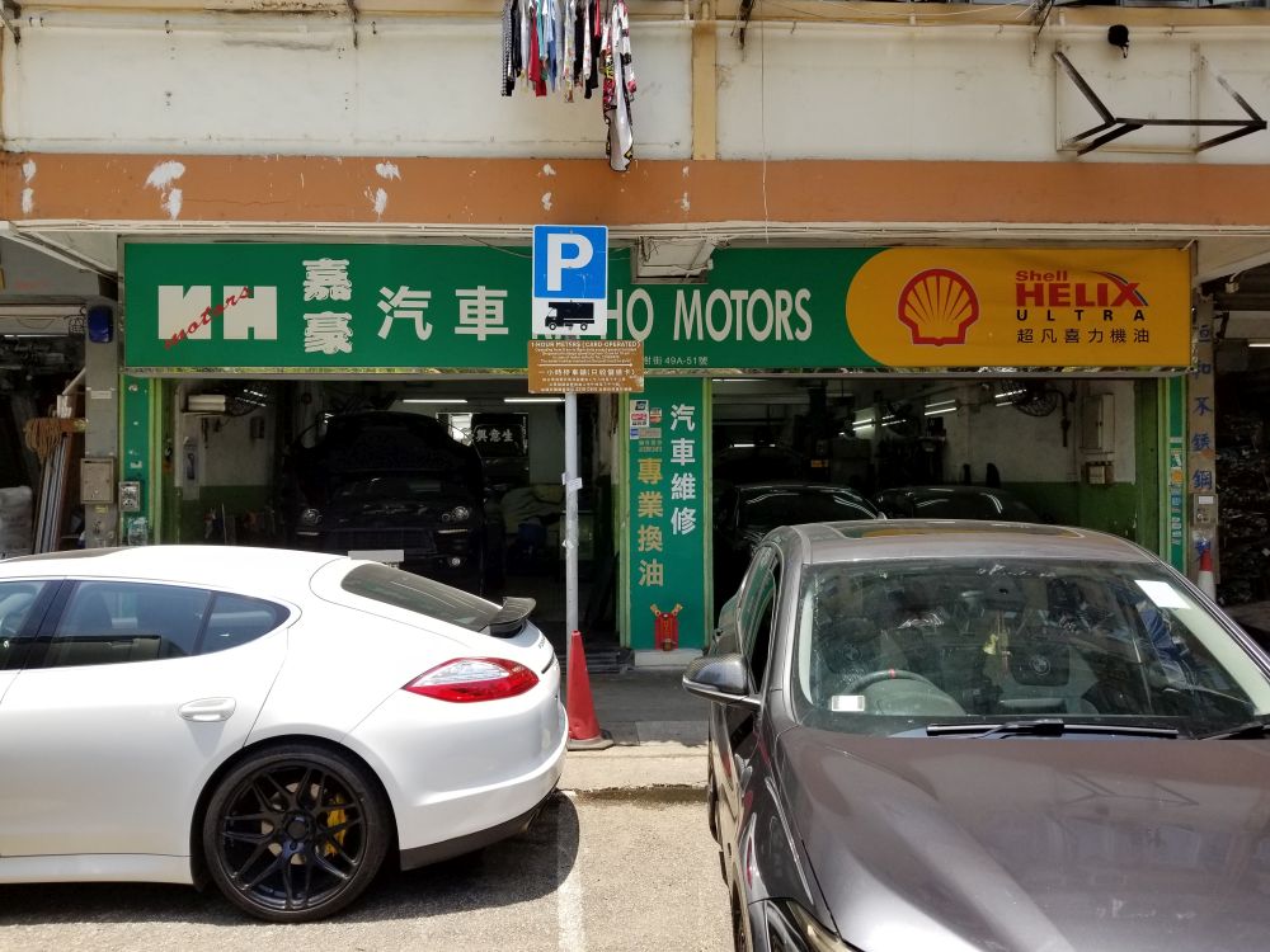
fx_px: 954
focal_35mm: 26
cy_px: 476
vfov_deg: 53.1
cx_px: 635
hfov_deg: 67.3
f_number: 1.7
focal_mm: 4.25
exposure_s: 1/1324
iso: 50
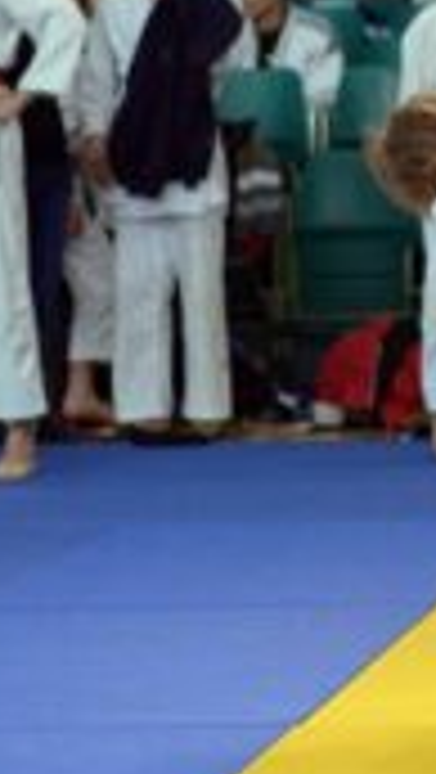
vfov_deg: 11.8
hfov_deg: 6.6
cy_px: 254
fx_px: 3733
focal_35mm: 182
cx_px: 638
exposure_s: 1/1250
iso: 1000
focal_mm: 50
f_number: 2.2
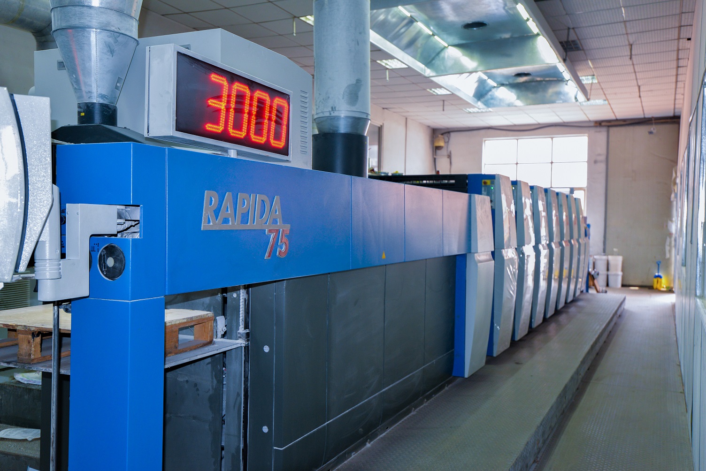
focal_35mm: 35
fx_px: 687
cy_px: 236
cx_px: 353
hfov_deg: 54.4
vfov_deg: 37.9
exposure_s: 1/60
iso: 800
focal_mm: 35
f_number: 4
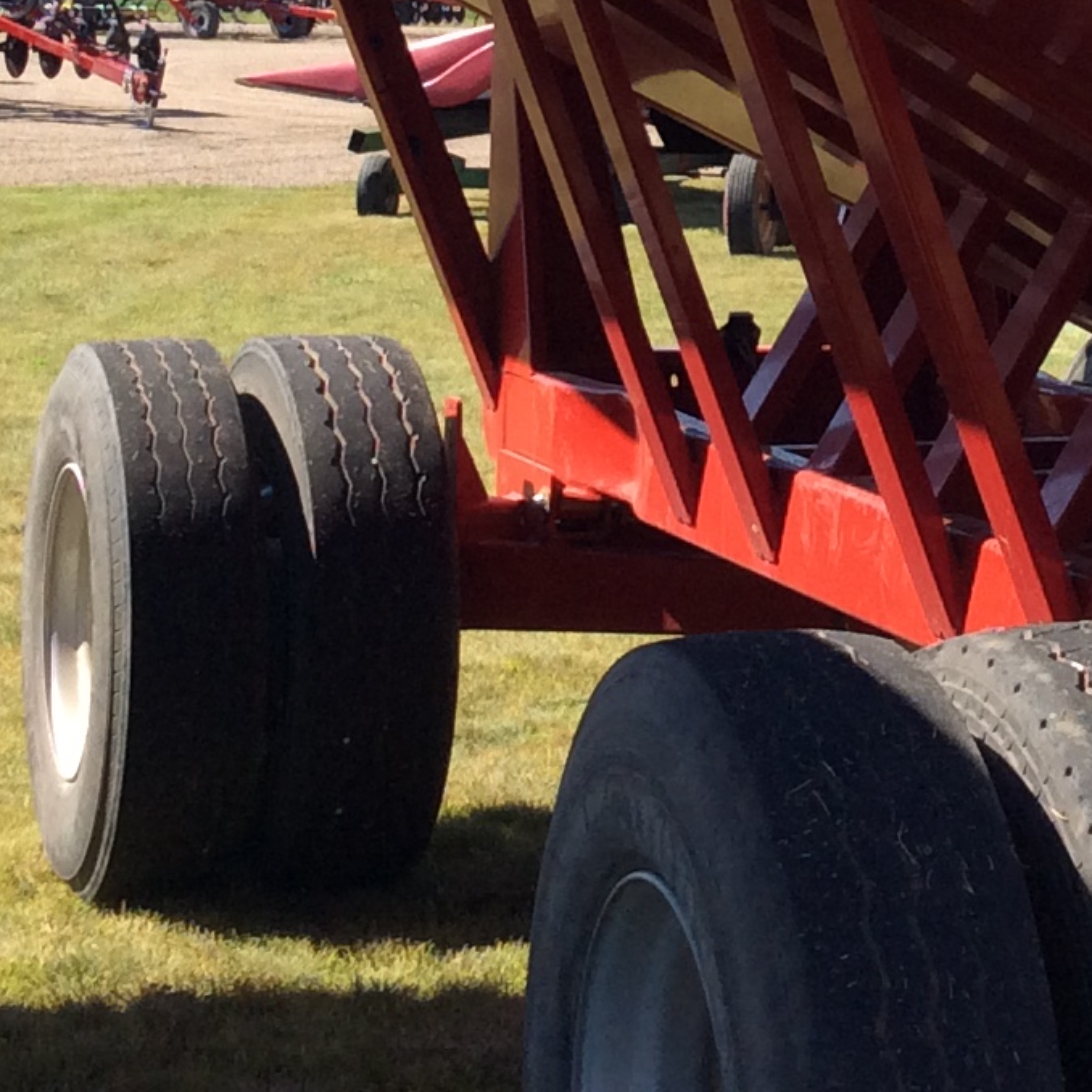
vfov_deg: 15.7
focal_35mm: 108
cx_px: 878
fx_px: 3855
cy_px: -132
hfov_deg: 16.0
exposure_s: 1/773
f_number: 2.4
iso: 32
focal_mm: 3.3
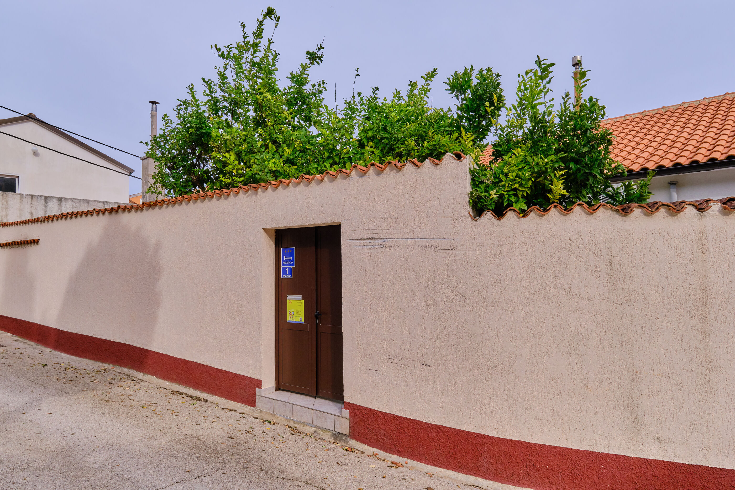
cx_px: 368
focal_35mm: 21
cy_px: 245
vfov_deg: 59.5
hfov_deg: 81.2
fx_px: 429
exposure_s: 1/600
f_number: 9
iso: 320
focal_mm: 13.8
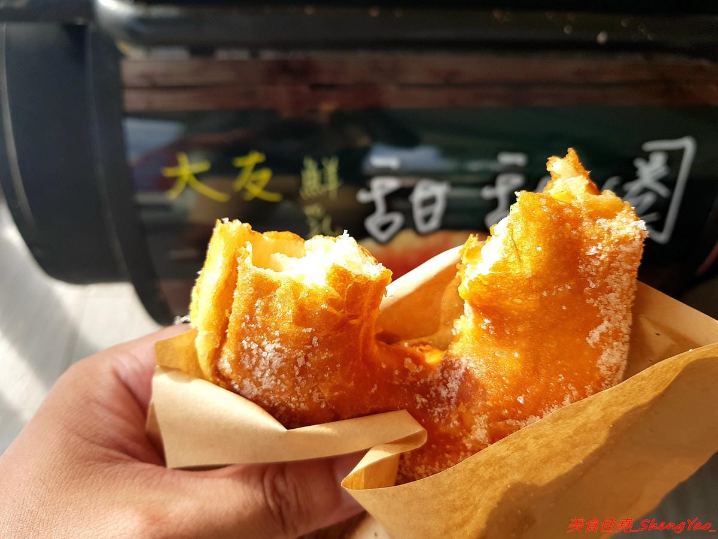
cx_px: 359
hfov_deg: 67.3
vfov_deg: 53.1
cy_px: 270
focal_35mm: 26
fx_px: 539
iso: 40
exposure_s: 1/331
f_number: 1.7
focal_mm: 4.3
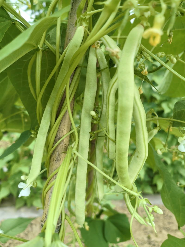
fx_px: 192
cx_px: 92
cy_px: 124
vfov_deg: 65.3
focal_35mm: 27
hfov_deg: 51.3
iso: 50
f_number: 1.9
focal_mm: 5.52
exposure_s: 1/513
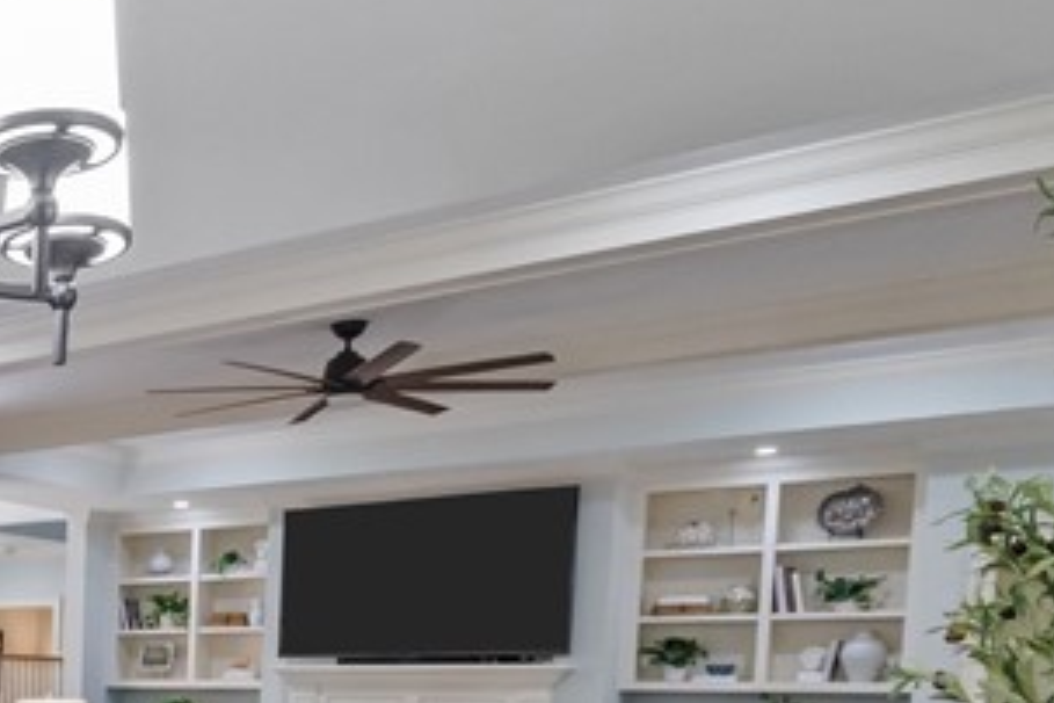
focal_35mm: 43
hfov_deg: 34.0
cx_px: -285
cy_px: 1037
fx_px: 1259
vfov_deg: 24.6
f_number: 10
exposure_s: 1/30
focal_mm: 12
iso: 4000
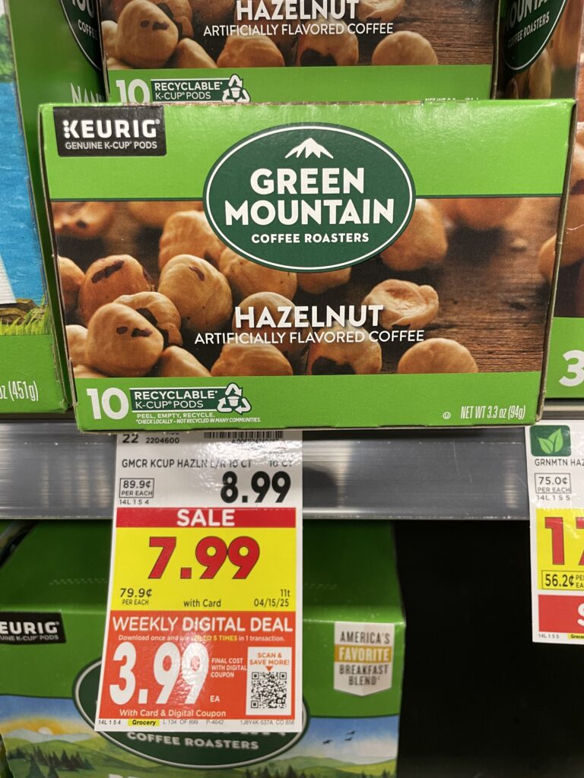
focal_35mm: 26
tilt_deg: -24.6
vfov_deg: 67.3
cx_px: 292
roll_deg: -1.8
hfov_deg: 53.1
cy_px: 389
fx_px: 585
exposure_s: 1/60
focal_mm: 4.2
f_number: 1.6
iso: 100
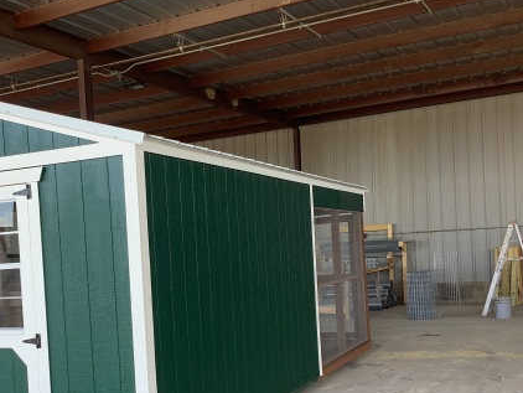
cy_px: 281
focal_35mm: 47
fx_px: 711
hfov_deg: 39.6
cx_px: 149
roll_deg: +2.0
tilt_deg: -1.4
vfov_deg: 30.5
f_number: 2.4
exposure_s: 1/173
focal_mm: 3.3
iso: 25
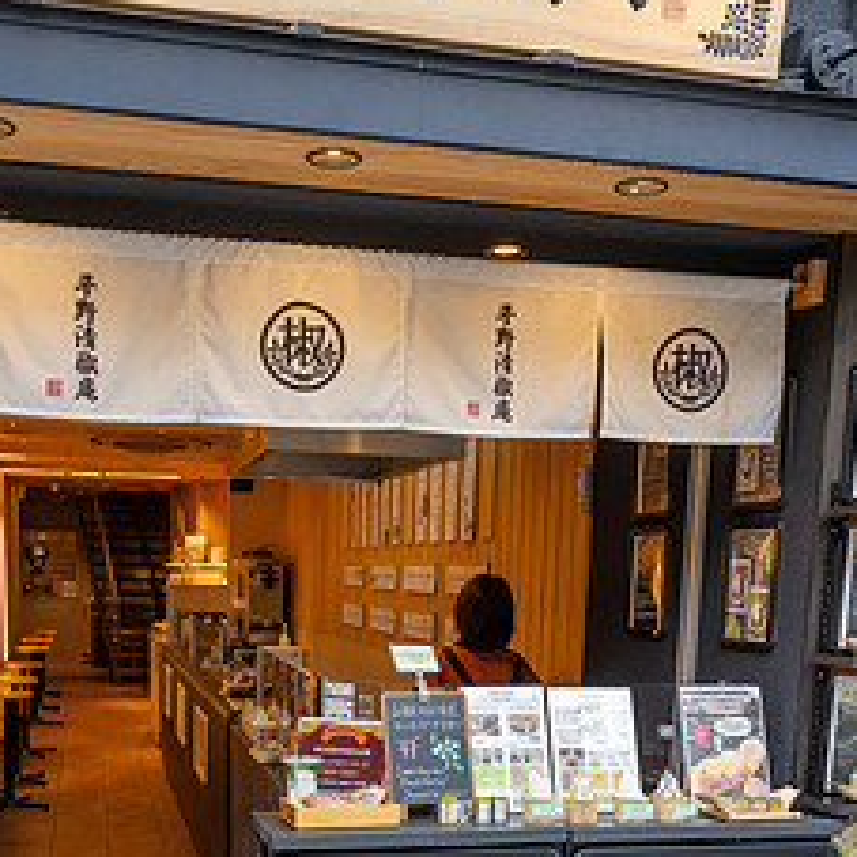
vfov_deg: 36.8
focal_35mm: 43
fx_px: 1204
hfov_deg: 38.9
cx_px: 321
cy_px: 763
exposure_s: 1/400
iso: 800
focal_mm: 25.5
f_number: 4
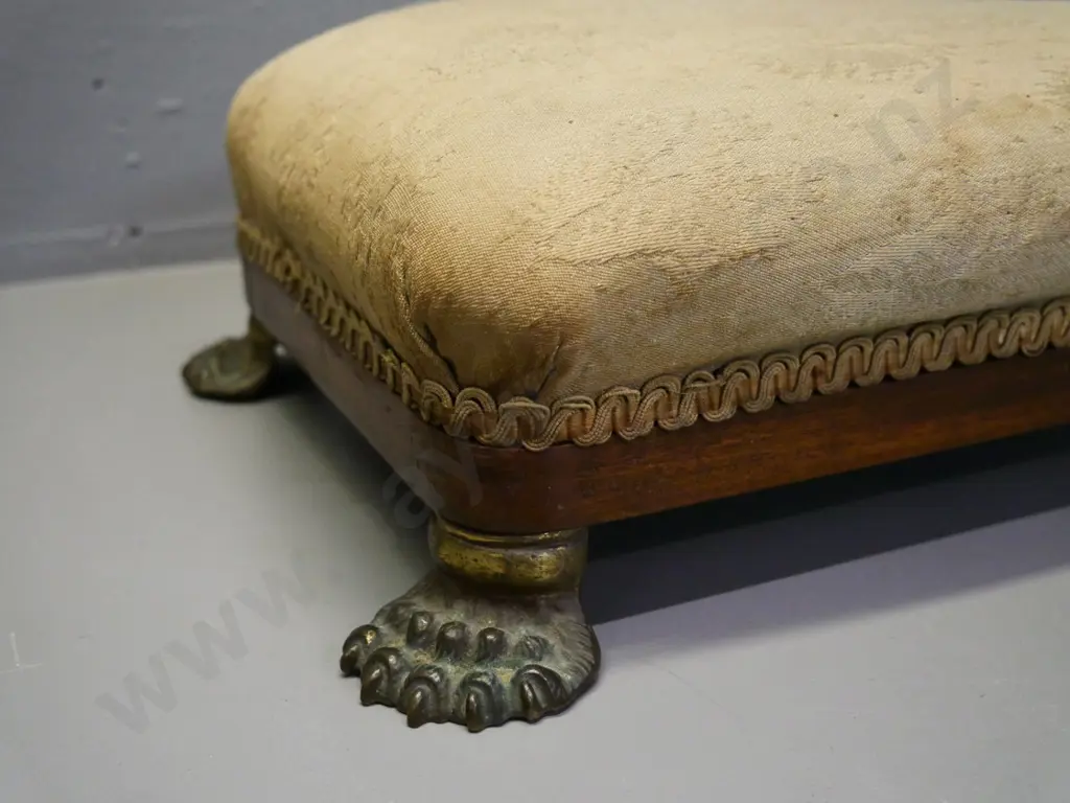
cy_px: 402
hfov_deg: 46.8
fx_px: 1236
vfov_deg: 36.0
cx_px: 535
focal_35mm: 40
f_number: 4.1
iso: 3200
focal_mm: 20
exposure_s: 1/250
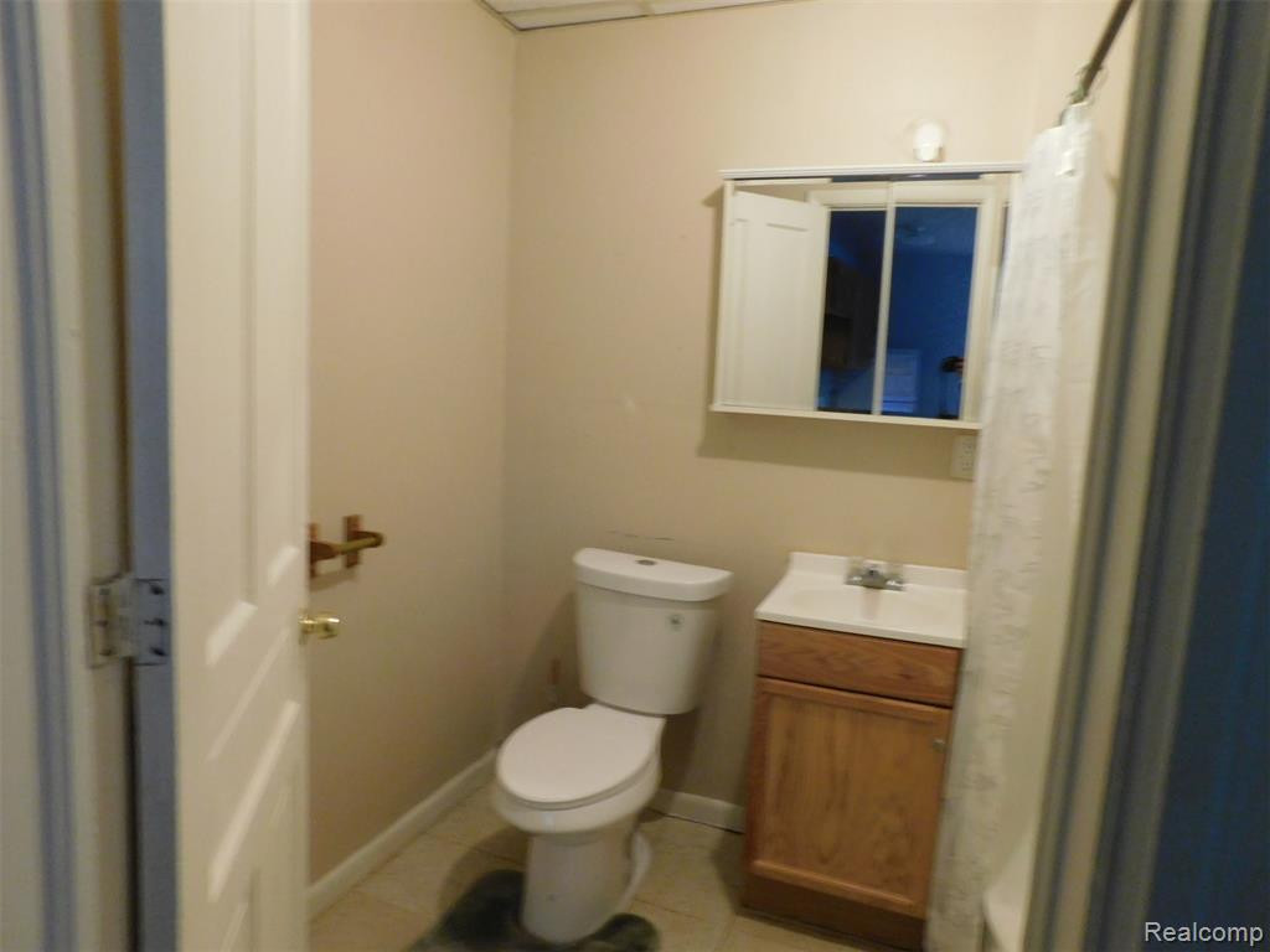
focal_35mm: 23
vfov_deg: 58.9
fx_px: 844
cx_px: 635
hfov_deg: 73.9
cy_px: 476
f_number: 3
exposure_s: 1/25
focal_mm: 4
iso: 400
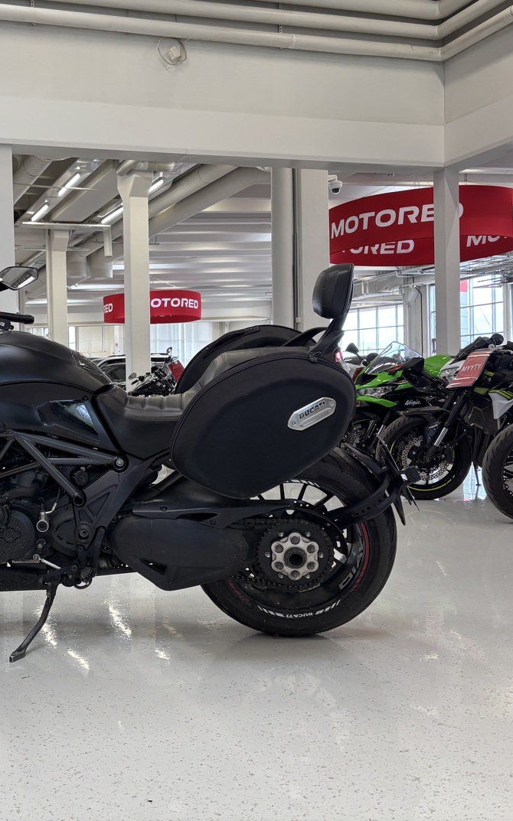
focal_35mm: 37
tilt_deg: -0.7
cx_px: 67
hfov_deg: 32.9
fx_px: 828
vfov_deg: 52.8
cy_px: 409
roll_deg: +0.8
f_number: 1.6
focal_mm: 5.96
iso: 80
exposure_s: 1/100
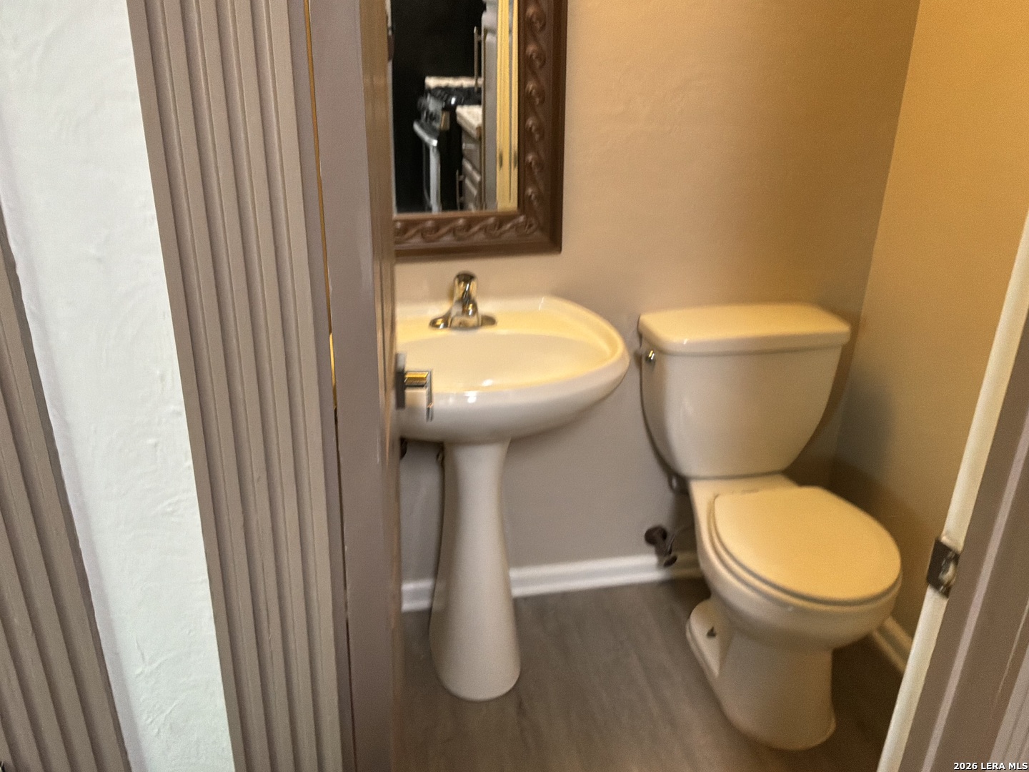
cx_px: 514
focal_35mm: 28
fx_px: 832
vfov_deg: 49.7
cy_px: 386
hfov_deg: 63.4
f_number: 1.8
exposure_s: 1/120
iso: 250
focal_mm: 3
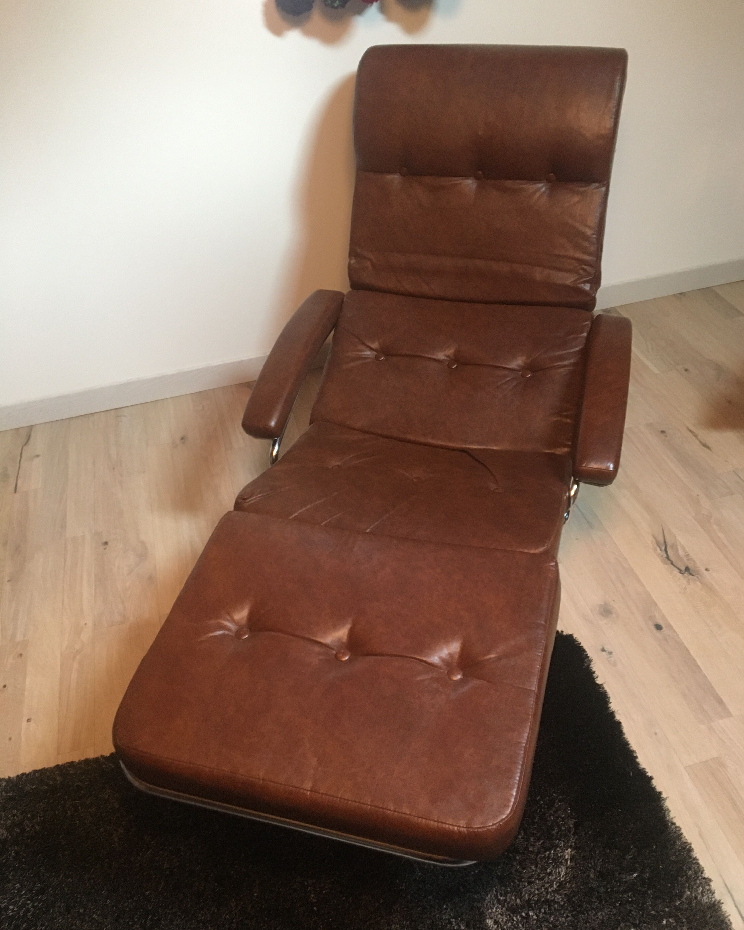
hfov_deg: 47.1
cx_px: 381
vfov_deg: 57.2
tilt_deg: -37.5
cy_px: 448
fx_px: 853
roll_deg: +6.7
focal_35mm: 31
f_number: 2.2
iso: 200
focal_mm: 4.15
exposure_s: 1/20
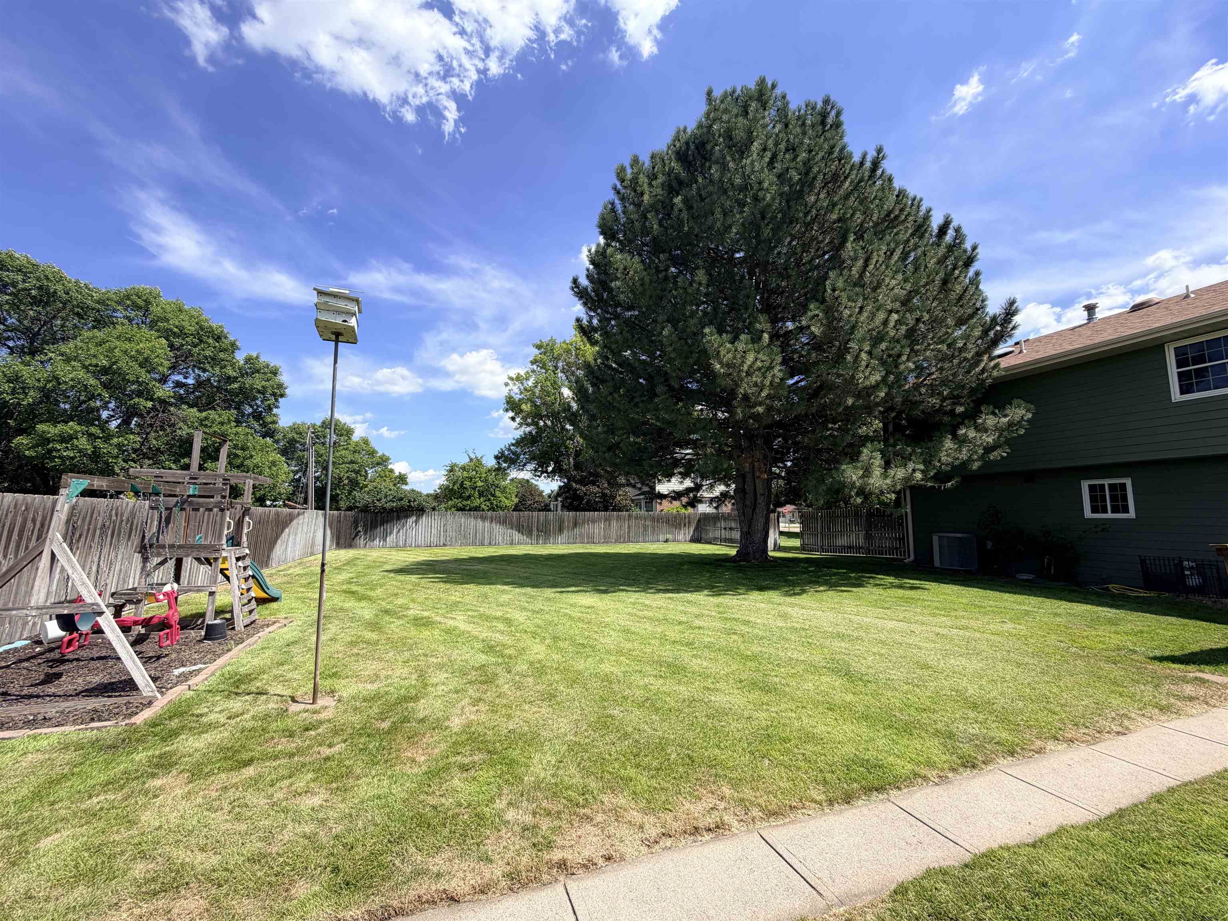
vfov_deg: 85.7
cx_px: 614
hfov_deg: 102.1
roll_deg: +0.5
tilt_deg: +5.9
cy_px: 460
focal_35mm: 14
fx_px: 497
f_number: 2.2
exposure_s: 1/770
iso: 25
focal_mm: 2.22
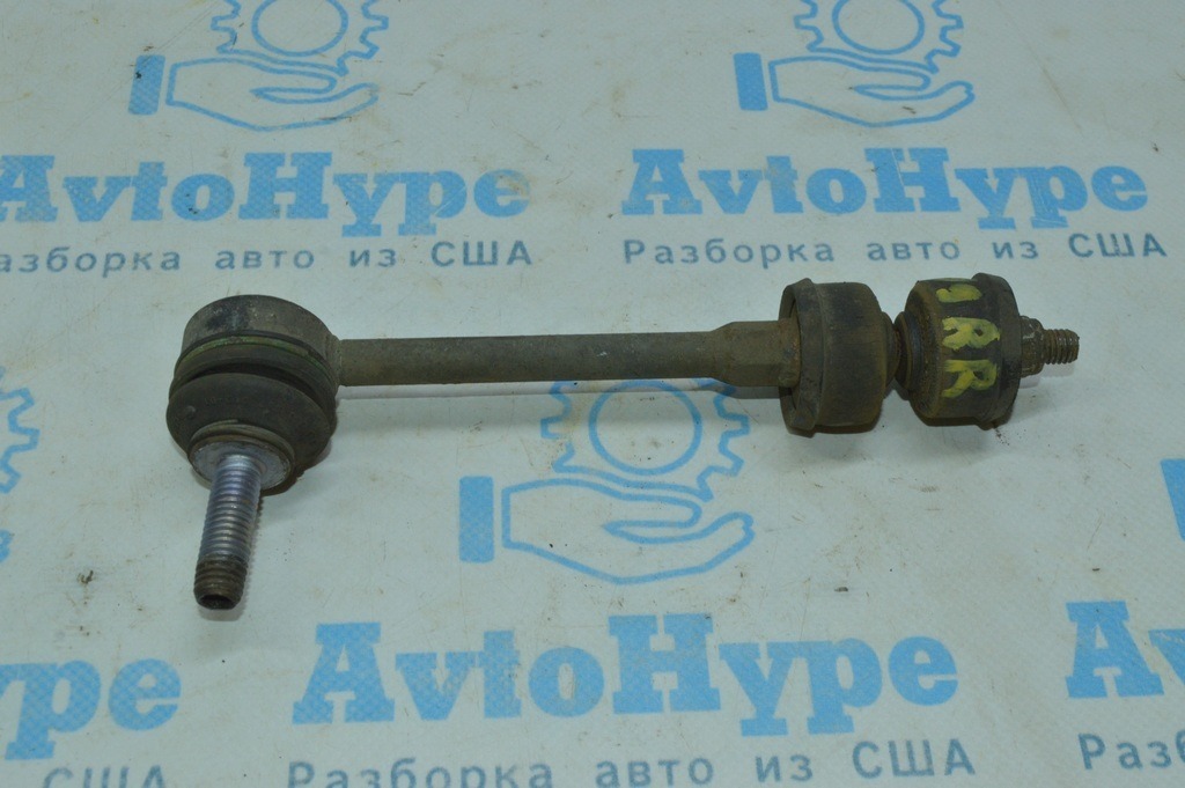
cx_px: 592
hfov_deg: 41.1
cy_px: 394
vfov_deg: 28.0
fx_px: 1579
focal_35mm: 48
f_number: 16
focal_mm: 32
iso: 900
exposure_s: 1/40
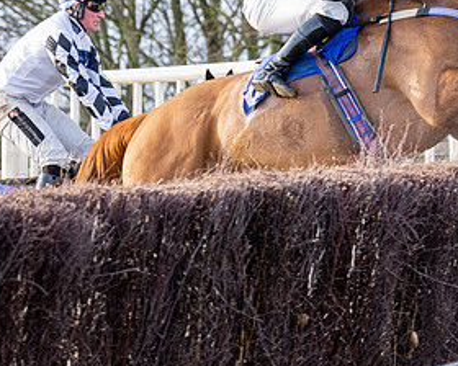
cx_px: 316
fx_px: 2941
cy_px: 88
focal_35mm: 217
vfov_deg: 7.1
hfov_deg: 8.9
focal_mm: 70
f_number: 2.8
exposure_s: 1/1250
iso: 800
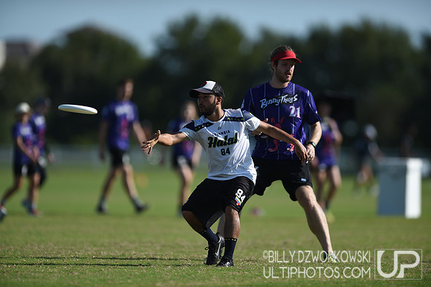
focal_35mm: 400
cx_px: 216
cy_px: 144
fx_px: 4786
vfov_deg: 3.4
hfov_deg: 5.2
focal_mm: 400
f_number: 3.5
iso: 100
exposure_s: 1/2500
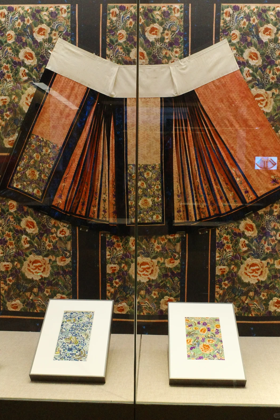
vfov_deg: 53.1
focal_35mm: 36
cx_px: 142
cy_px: 204
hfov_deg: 36.9
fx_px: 420
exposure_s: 1/80
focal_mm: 18.3
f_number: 4.5
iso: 5000
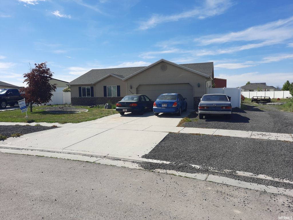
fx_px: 212
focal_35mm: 25
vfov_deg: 54.9
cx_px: 146
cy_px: 110
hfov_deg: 69.4
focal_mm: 4.6
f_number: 2
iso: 32
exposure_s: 1/1147
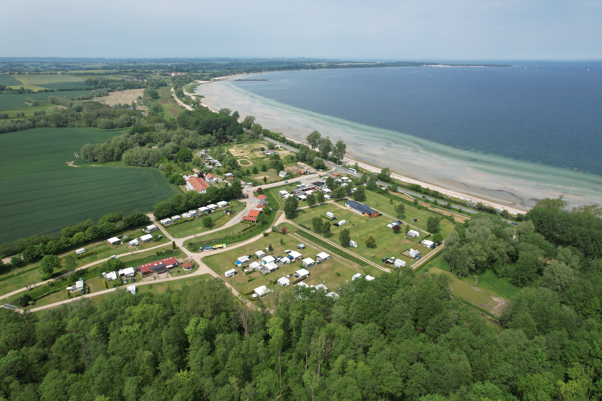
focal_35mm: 22
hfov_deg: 78.6
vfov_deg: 57.2
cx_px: 301
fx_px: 368
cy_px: 200
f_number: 2.8
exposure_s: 1/2000
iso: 100
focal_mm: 8.38
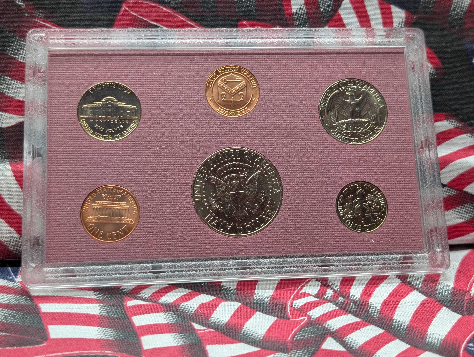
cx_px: 237
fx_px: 672
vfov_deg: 29.7
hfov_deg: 38.9
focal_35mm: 49
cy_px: 178
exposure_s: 1/90.5
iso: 57
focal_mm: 6.9
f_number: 1.68
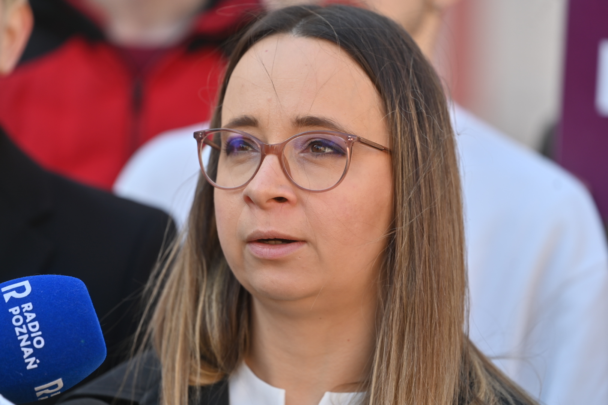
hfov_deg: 11.4
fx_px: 3040
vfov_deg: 7.6
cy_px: 202
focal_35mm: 180
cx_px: 304
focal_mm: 180
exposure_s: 1/320
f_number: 3.5
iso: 100
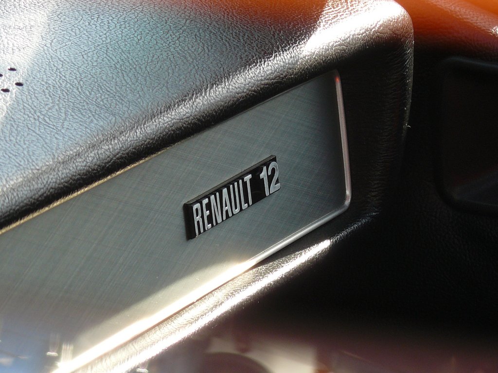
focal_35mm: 236
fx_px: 3395
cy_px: 186
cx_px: 249
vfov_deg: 6.3
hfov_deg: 8.4
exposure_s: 1/100
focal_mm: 26.2
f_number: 4
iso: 100
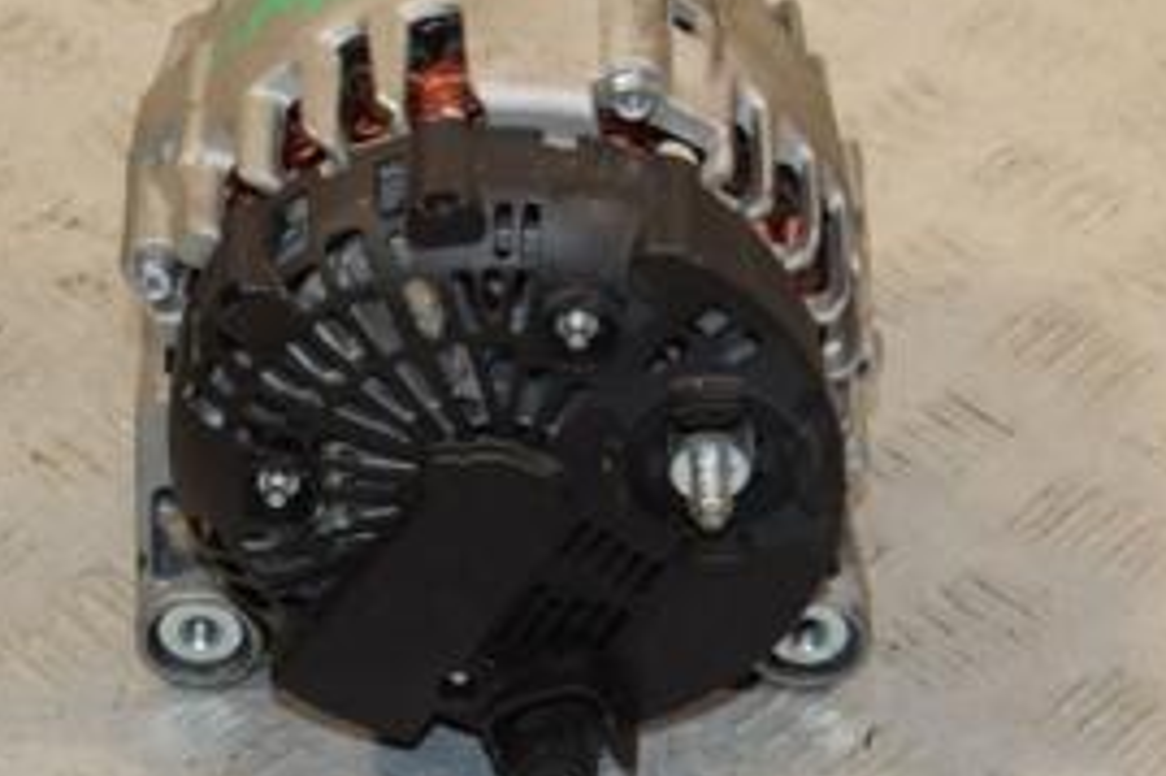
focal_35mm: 117
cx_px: 581
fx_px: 3791
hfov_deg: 17.5
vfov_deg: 11.7
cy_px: 408
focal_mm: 35
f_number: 6.3
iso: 800
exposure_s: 1/200
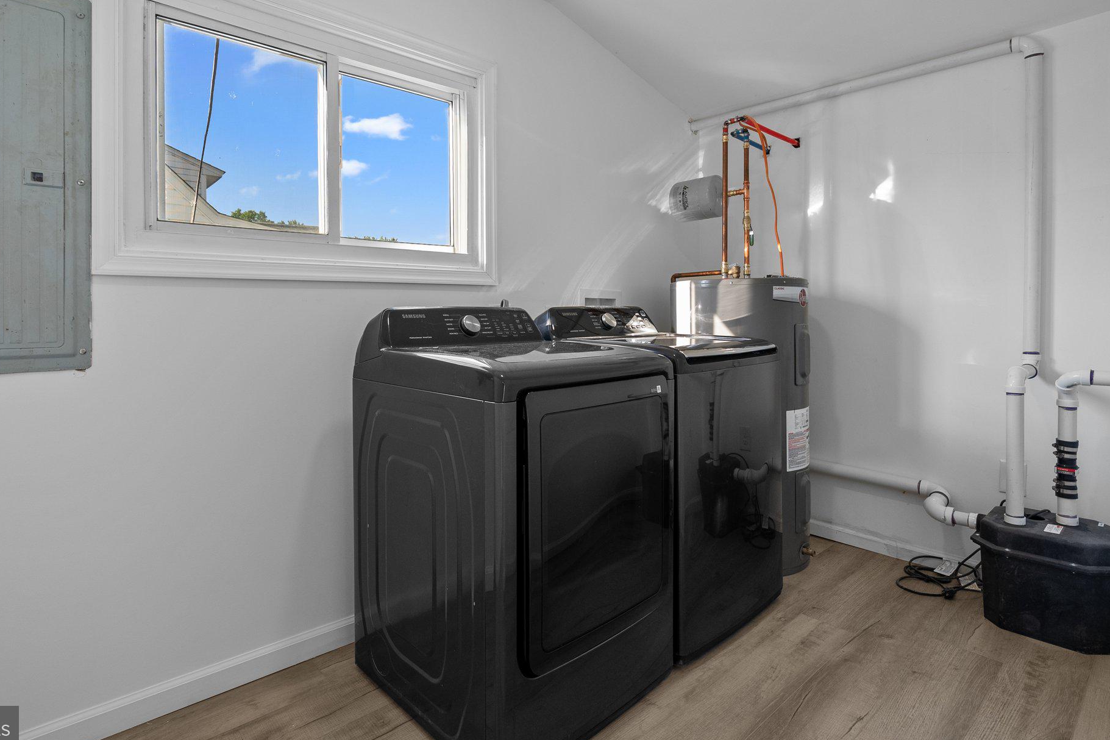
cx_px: 508
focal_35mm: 18
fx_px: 555
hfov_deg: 89.8
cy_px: 334
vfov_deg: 67.2
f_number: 8
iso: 1600
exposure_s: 1/30
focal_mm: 16
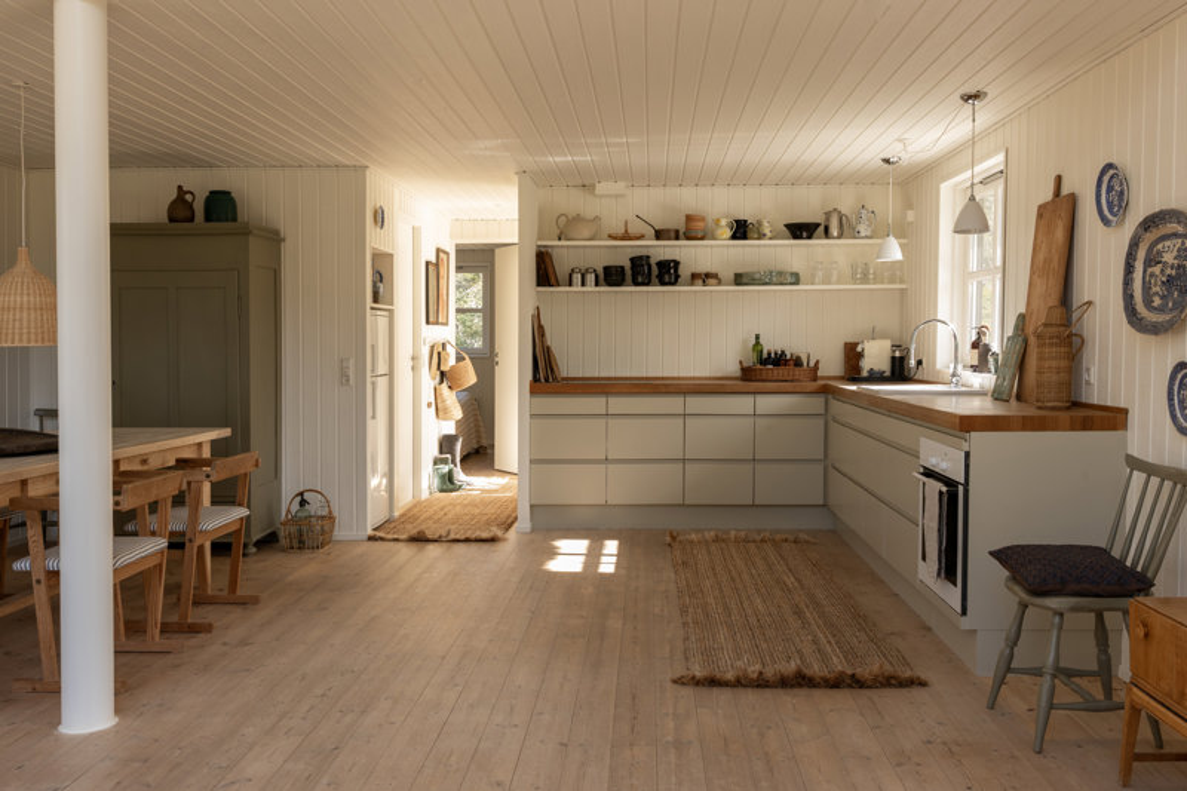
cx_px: 594
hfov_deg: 61.9
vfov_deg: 43.6
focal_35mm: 30
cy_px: 396
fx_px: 989
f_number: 10
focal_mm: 30
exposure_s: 1/20
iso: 400
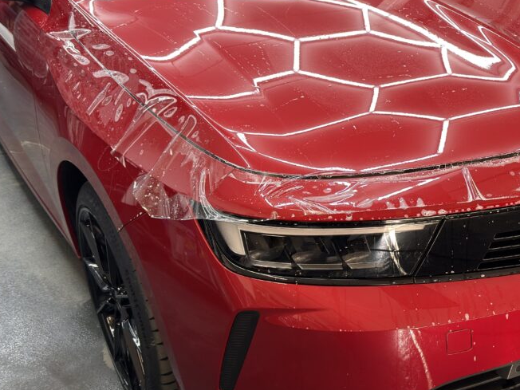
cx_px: 384
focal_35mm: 55
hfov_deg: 34.3
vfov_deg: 26.5
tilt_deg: -23.9
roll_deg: +1.4
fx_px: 826
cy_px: 144
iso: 64
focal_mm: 6.76
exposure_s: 1/50
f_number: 1.78
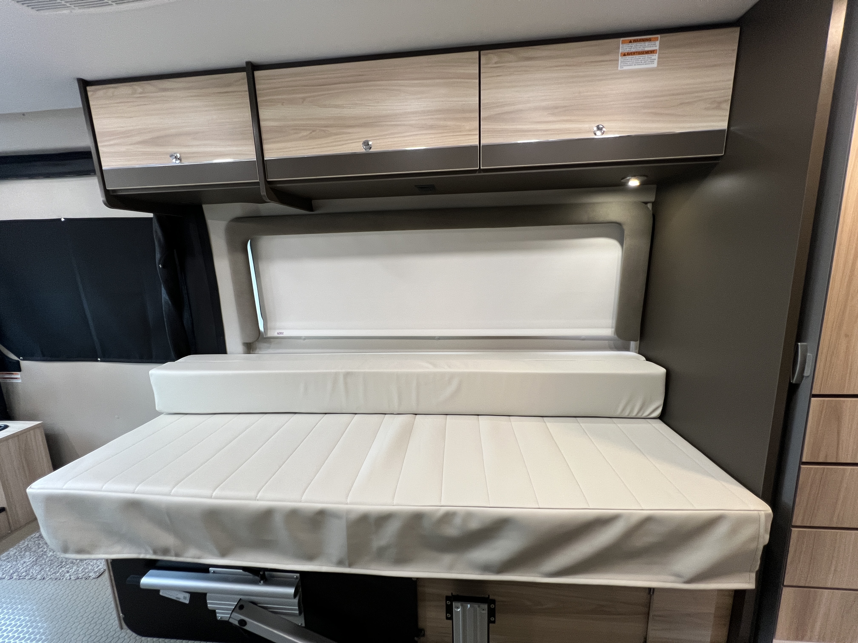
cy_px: 322
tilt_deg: -12.6
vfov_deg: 89.9
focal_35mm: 13
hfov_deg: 106.2
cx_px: 429
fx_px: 322
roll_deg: -0.1
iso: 250
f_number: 1.8
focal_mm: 1.57
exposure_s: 1/75
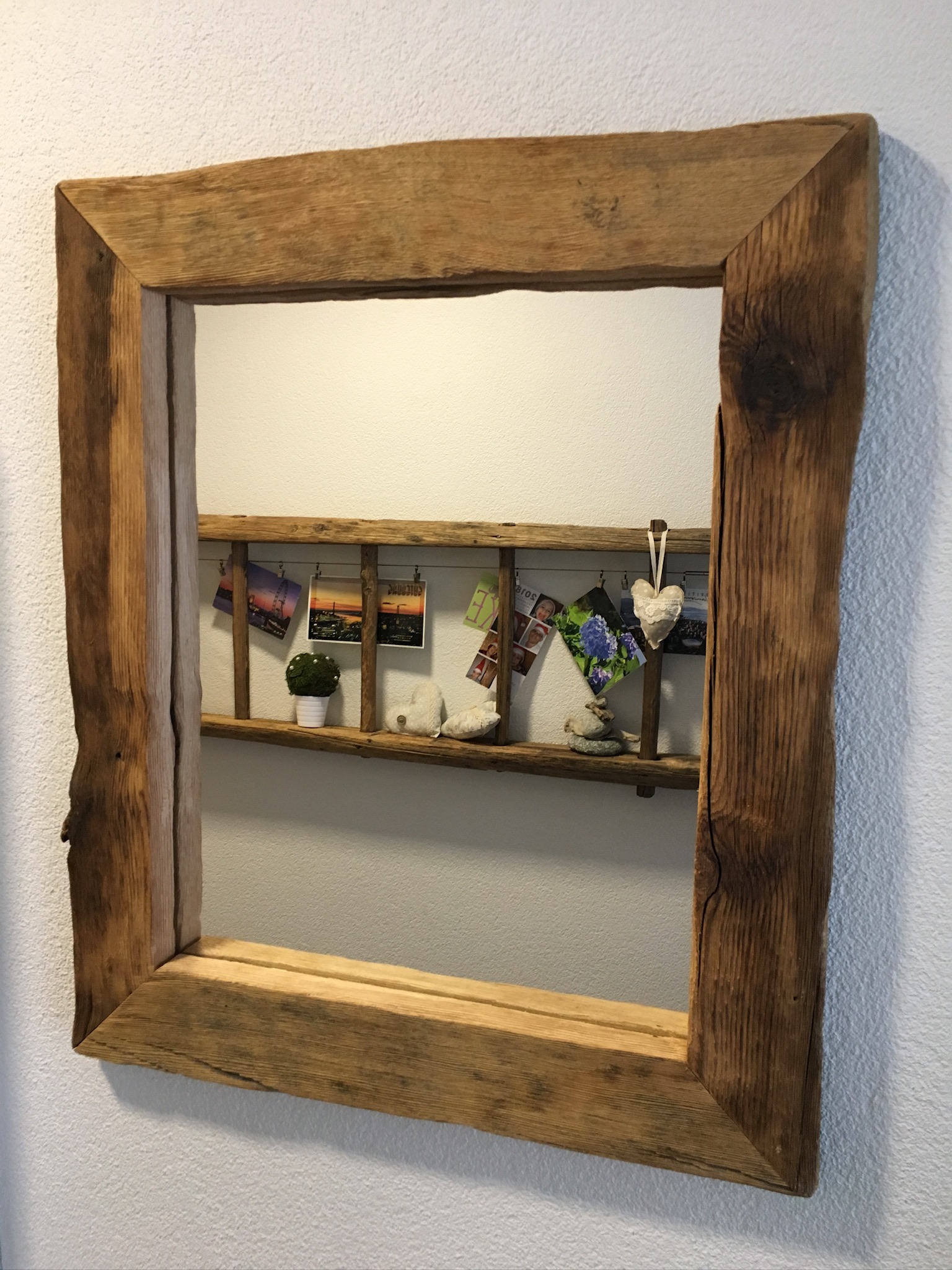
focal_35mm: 29
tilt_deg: -7.4
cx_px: 476
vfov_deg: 61.7
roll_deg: +0.7
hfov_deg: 48.2
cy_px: 635
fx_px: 1063
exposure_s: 1/33
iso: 160
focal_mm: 4.15
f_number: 2.2
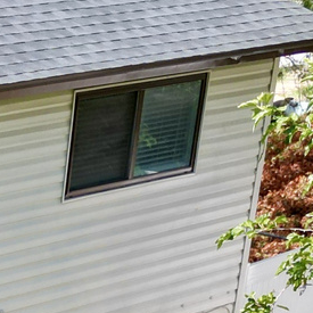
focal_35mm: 158
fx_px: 1616
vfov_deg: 10.6
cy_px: 510
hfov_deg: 10.1
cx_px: -348
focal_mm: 6.72
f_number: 1.7
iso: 100
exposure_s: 1/1250
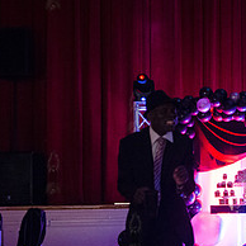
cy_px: 172
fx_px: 716
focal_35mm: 89
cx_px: 298
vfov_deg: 19.4
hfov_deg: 18.5
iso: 4000
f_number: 2.8
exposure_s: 1/100
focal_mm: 35
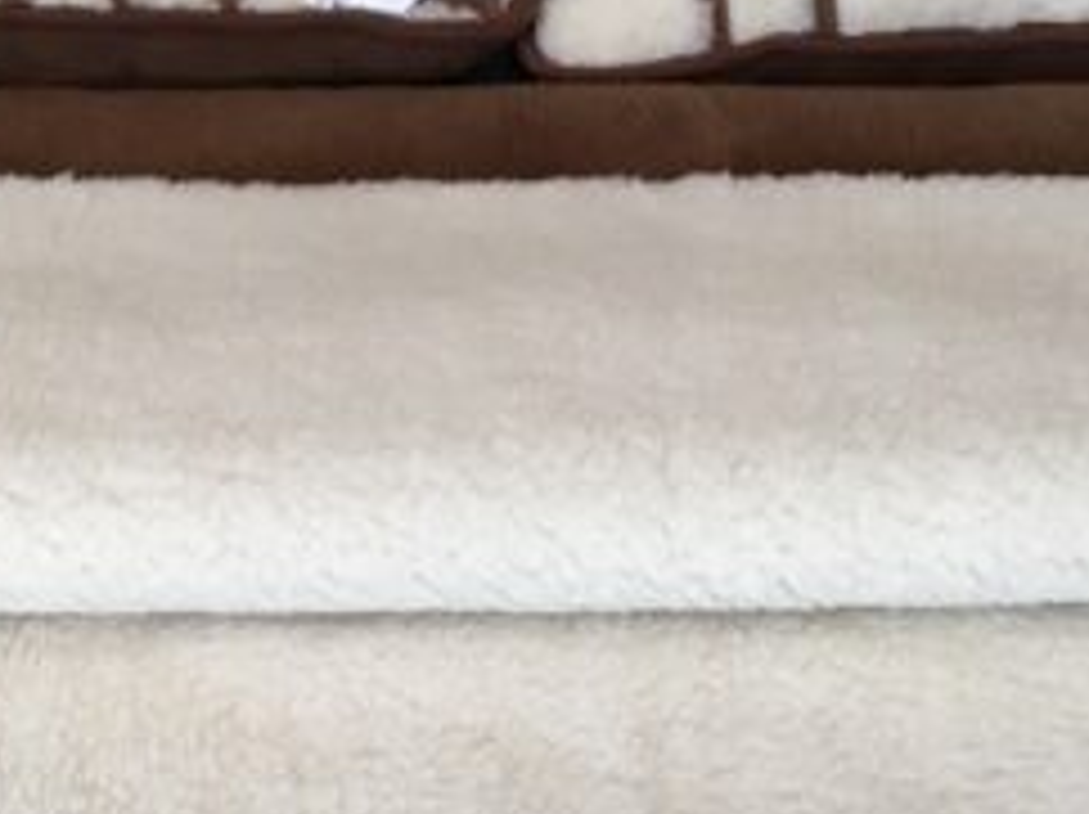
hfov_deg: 27.0
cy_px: 562
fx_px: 2263
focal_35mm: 72
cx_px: 495
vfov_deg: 20.3
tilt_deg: -45.4
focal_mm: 4.15
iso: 25
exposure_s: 1/33
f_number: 2.2
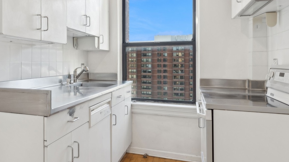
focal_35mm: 31
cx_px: 80
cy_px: 66
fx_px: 237
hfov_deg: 60.0
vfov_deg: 37.6
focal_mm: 17
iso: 200
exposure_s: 1/40
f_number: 8
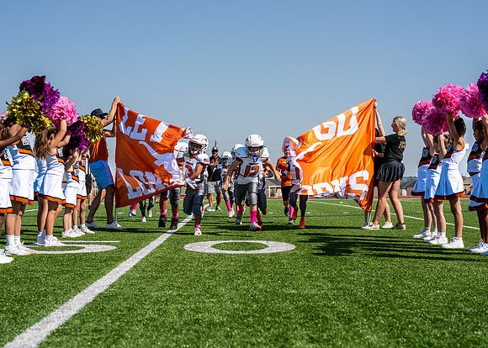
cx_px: 246
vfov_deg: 24.2
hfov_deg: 33.4
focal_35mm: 59
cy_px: 160
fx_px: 813
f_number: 4
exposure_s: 1/1250
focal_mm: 50
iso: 100
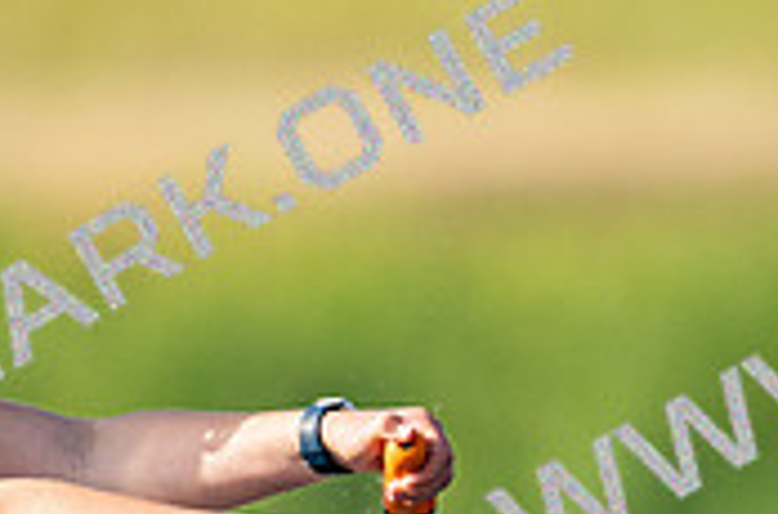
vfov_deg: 0.5
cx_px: 1037
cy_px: 577
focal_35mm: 3008
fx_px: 64829
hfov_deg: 0.7
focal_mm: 600
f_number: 4
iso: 200
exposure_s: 1/2500
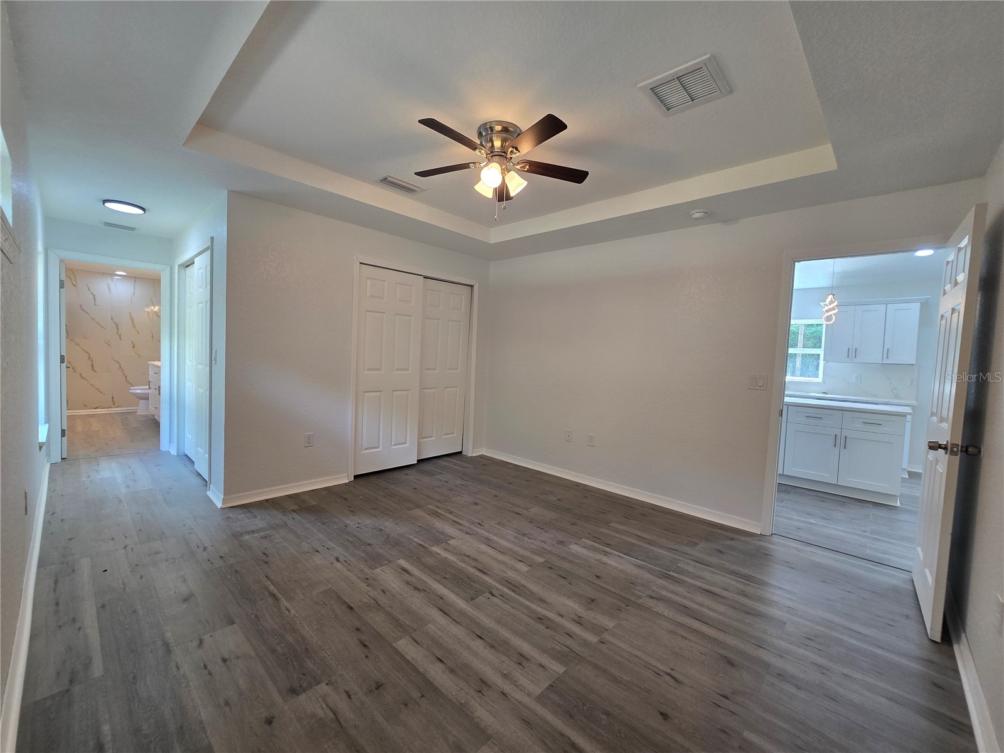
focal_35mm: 13
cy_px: 376
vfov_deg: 89.9
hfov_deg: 106.2
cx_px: 502
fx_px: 377
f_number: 2.2
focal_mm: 2.2
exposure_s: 1/60
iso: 64
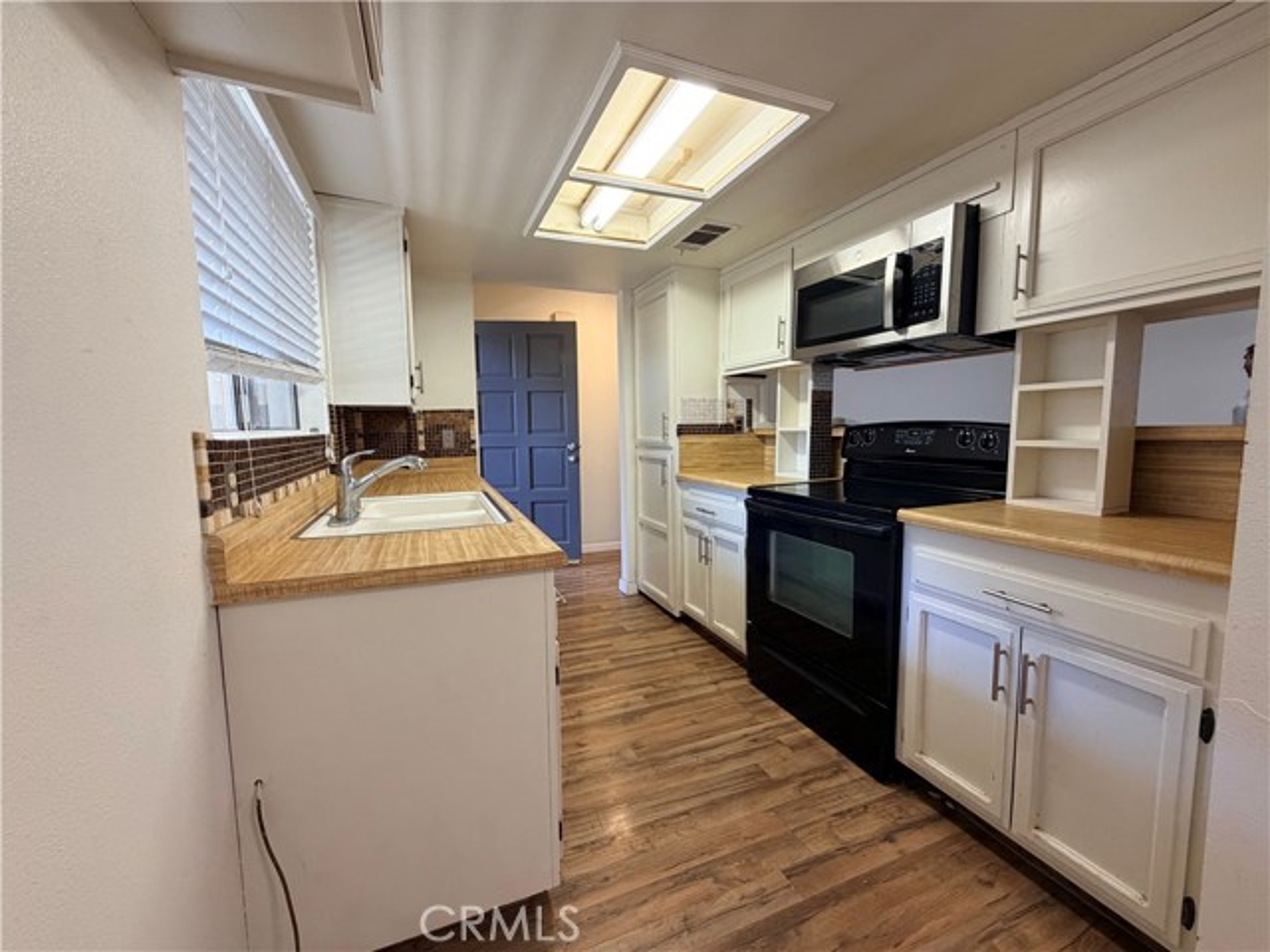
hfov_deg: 102.1
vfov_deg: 85.7
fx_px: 514
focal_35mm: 14
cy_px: 476
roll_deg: +1.4
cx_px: 635
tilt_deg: -5.5
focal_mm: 2.22
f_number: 2.2
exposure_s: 1/120
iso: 200
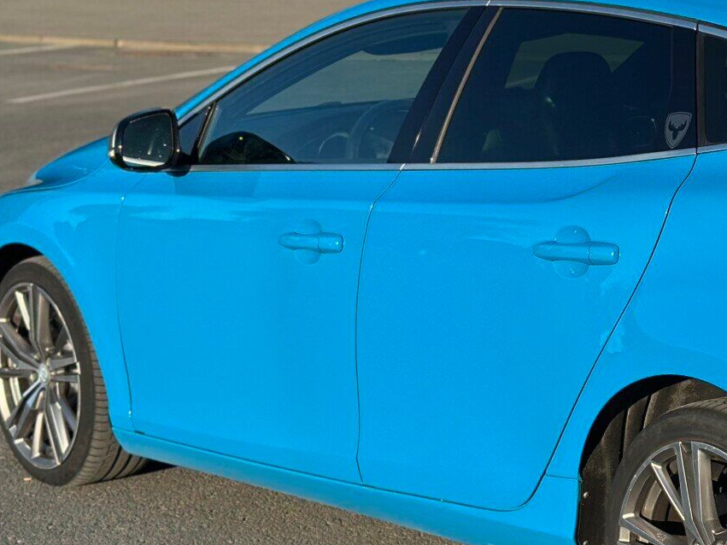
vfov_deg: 13.5
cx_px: 769
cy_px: 248
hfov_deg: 17.4
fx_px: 2310
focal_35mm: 110
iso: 100
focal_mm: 6.86
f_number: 1.78
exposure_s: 1/4016
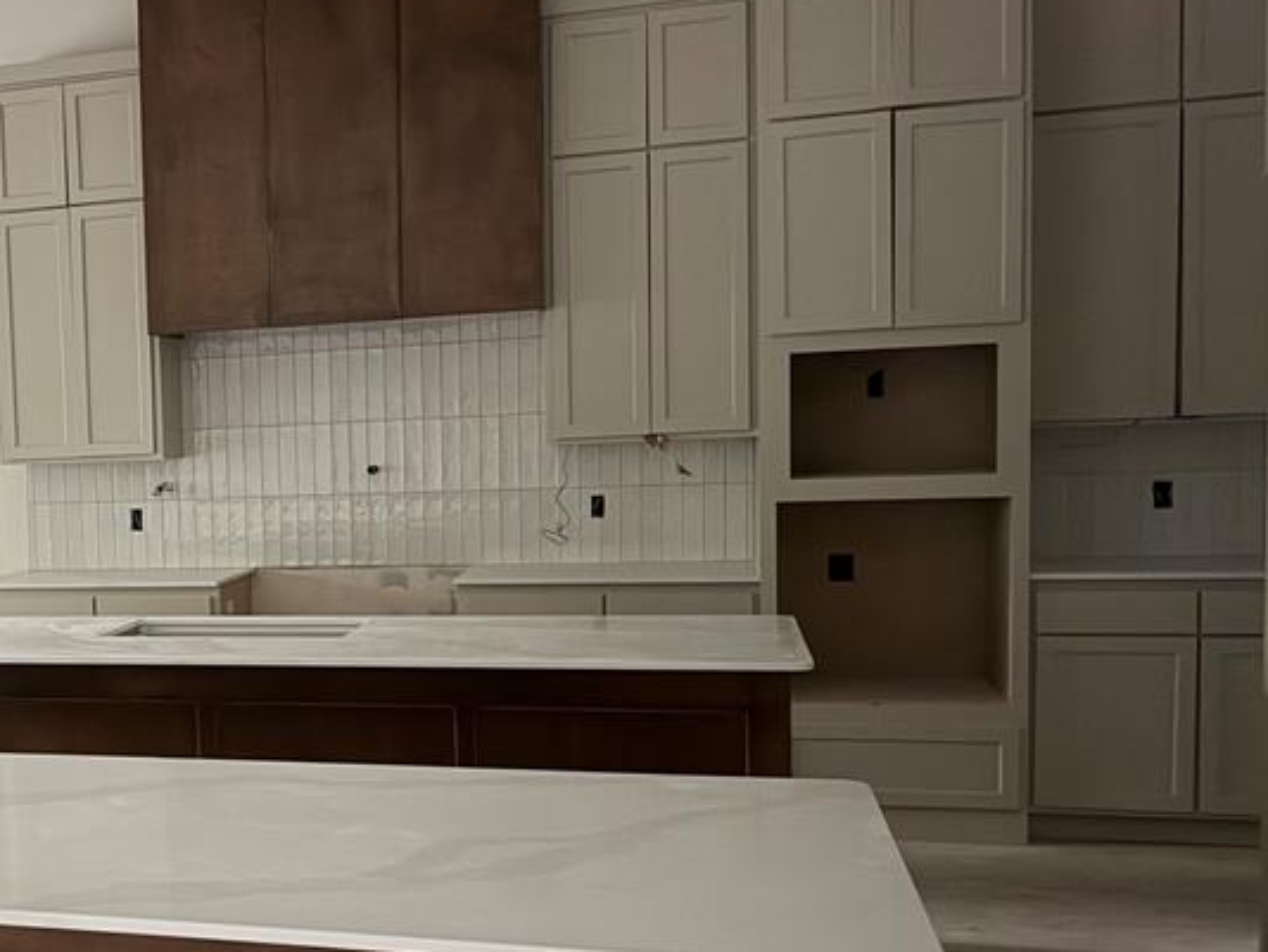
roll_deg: +2.2
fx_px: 1686
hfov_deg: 37.8
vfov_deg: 31.4
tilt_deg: -5.0
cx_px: 71
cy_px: 577
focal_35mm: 46
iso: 2000
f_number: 1.78
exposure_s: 1/15
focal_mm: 6.76
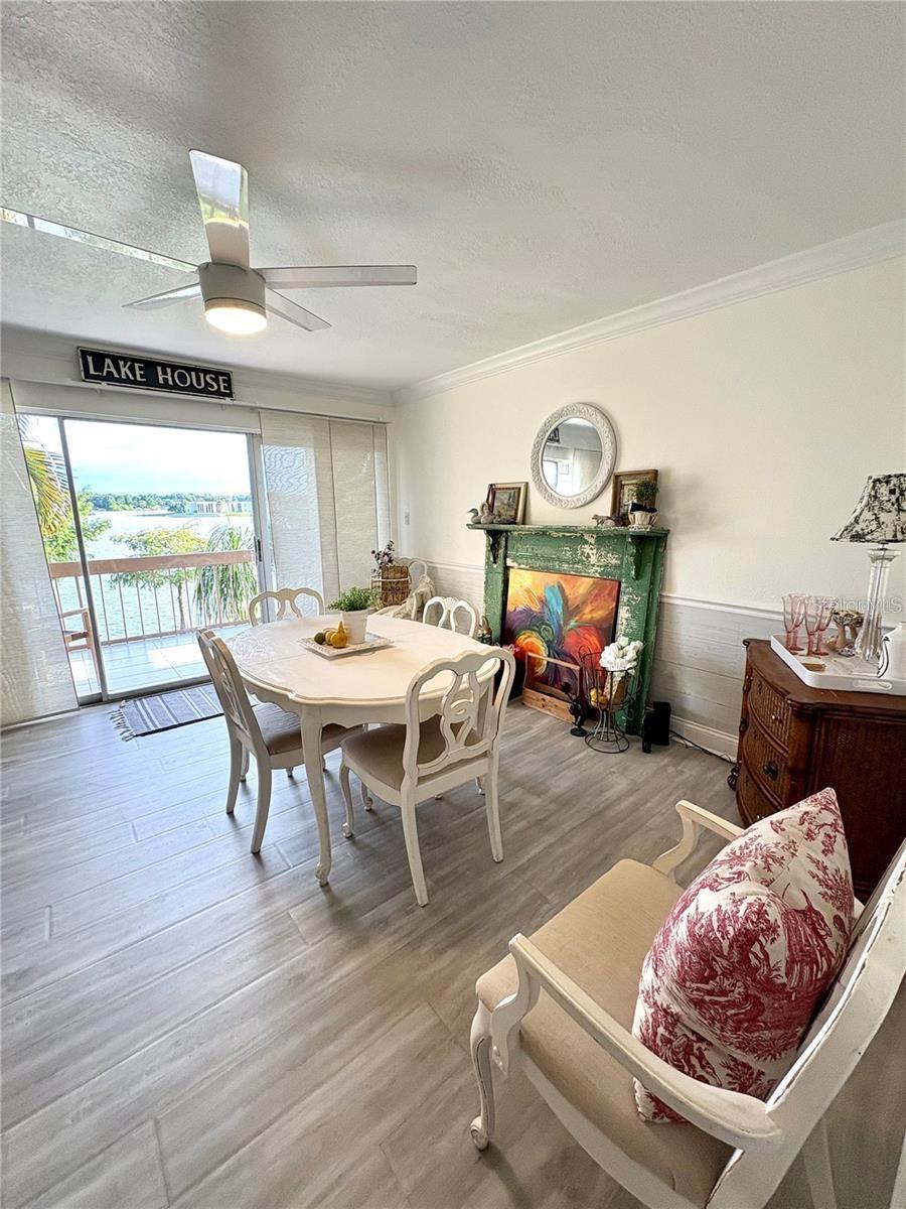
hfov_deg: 85.7
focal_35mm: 14
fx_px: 489
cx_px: 453
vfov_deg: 102.1
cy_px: 604
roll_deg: +0.2
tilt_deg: -11.1
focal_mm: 2.22
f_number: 2.2
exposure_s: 1/120
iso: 160
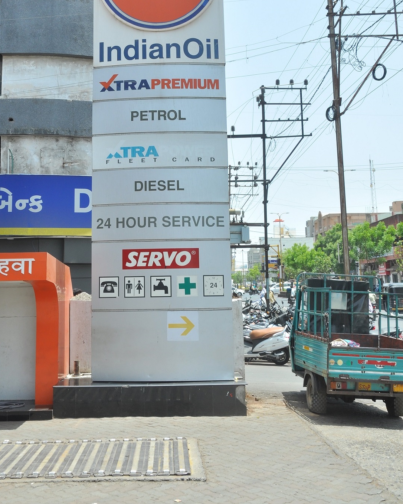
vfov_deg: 36.3
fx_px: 755
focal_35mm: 51
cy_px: 145
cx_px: 165
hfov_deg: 29.8
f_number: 11
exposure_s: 1/125
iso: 200
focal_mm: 25
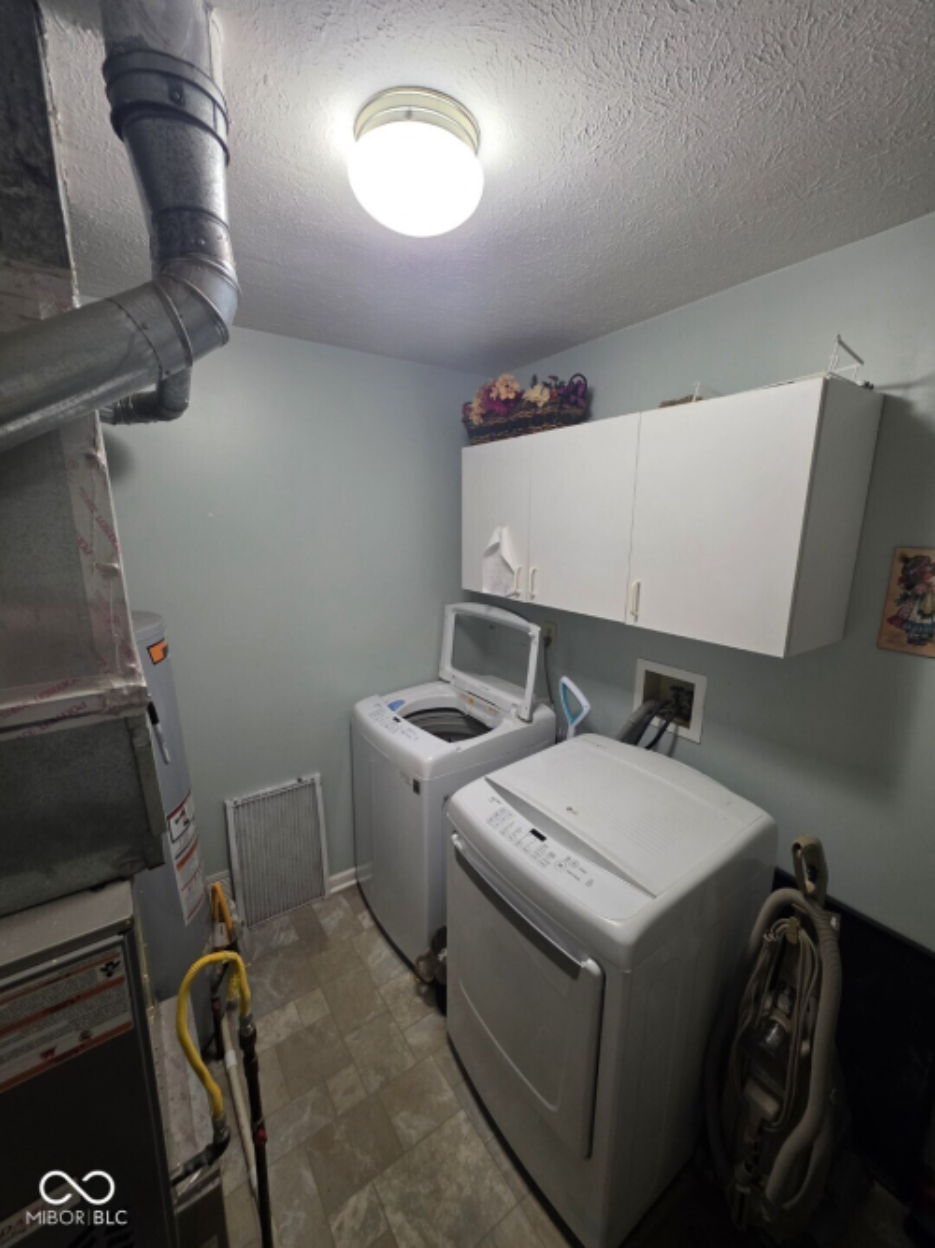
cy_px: 624
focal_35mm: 13
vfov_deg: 106.2
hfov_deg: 89.9
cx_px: 468
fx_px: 468
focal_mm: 2.2
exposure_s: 1/60
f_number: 1.9
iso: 160
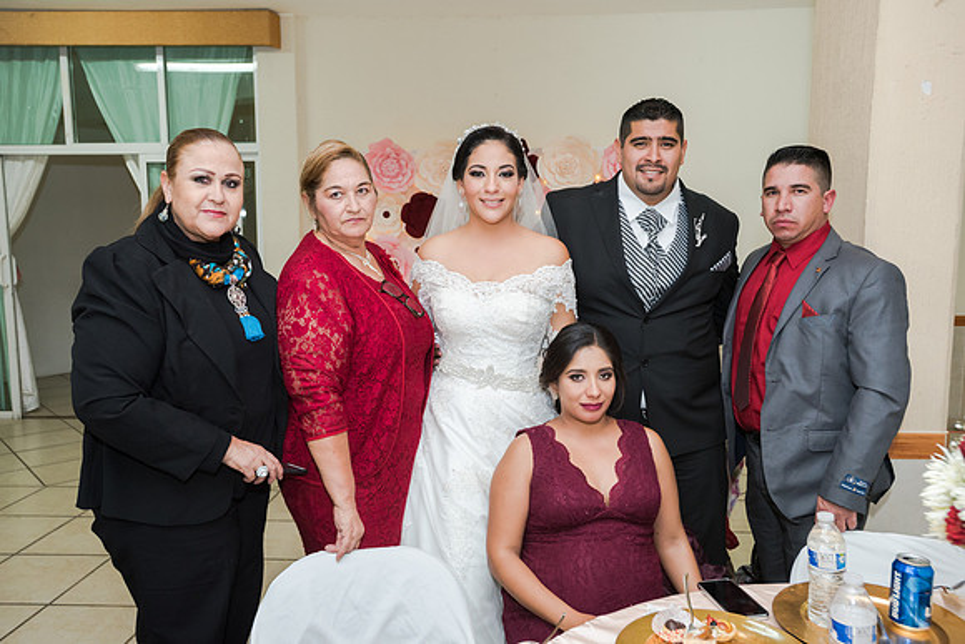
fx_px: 751
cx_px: 482
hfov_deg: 65.5
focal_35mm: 28
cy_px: 322
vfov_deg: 46.4
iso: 1600
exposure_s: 1/100
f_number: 4
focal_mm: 28
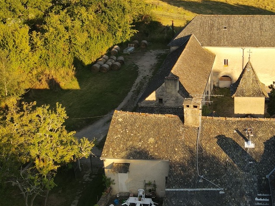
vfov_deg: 29.6
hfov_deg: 37.6
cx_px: 217
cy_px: 82
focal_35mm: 49
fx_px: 389
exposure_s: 1/240
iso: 100
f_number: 2.8
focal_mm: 4.5
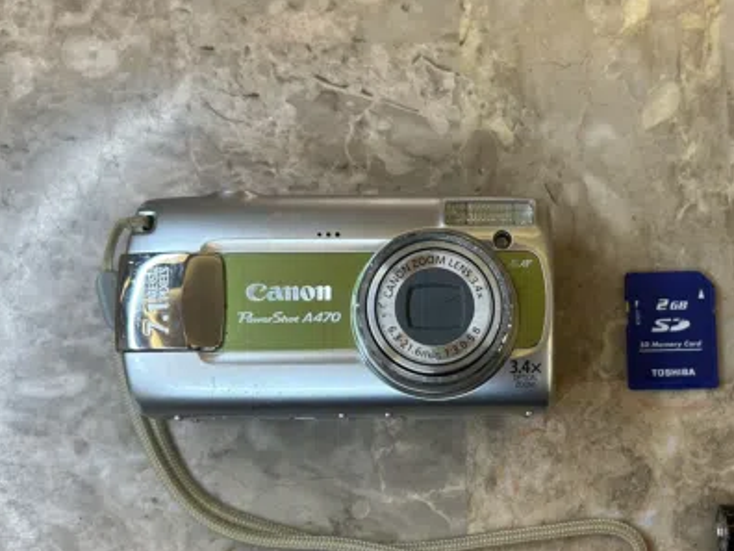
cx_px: 489
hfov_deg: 44.1
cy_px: 362
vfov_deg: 34.1
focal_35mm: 42
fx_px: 891
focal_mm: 5.7
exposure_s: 1/100
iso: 125
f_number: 1.5
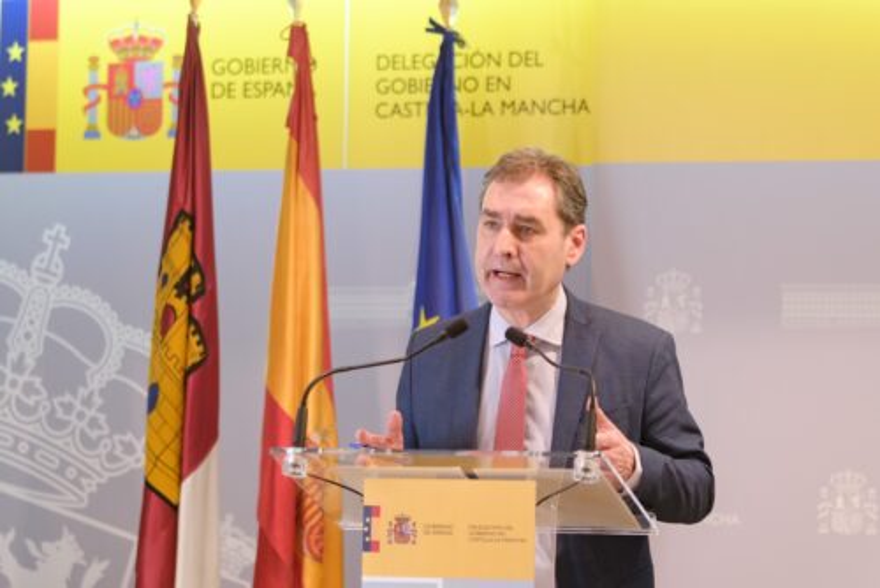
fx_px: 3131
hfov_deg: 16.0
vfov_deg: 10.7
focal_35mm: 128
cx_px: 440
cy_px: 294
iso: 800
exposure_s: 1/100
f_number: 2.8
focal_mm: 85
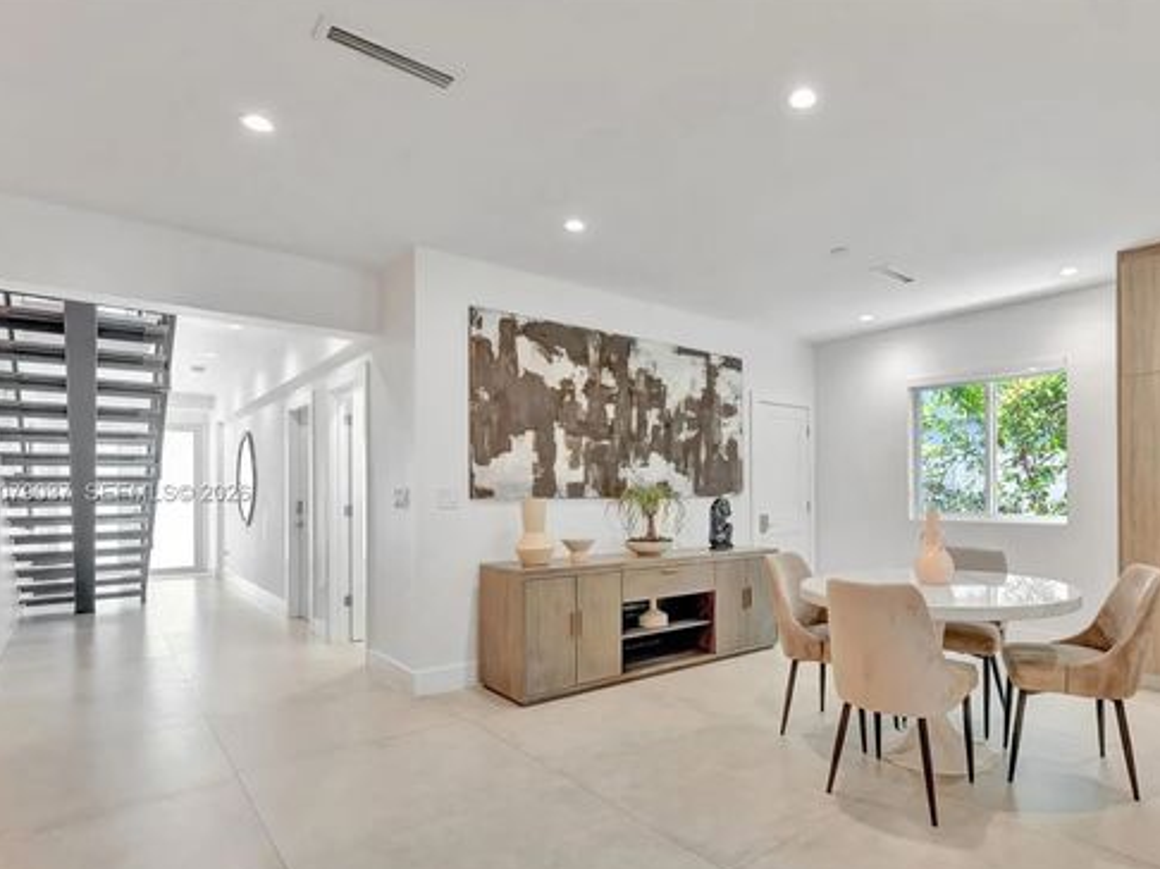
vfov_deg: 66.3
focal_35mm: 20
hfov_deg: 81.1
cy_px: 494
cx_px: 716
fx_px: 662
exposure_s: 1/2.5
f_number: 8
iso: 400
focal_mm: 15.6
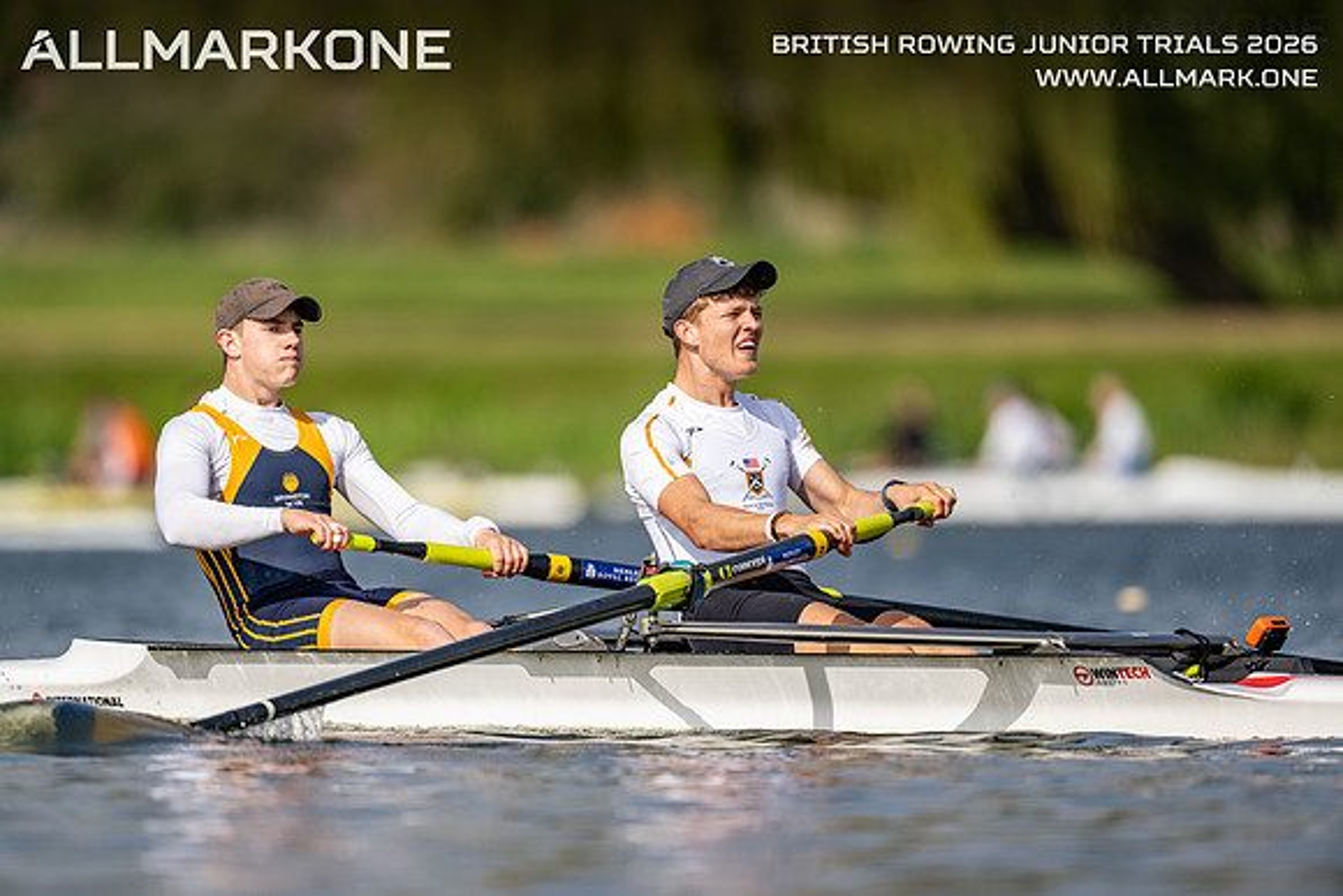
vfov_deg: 2.3
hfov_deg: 3.4
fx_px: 22388
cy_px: 448
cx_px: 672
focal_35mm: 600
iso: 200
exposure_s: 1/2500
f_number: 4
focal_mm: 600
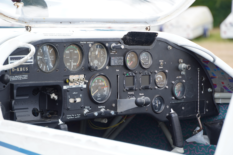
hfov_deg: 17.5
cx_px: 116
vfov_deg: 11.7
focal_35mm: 117
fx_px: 757
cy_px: 78
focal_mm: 78
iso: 125
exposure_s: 1/125
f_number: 5.6
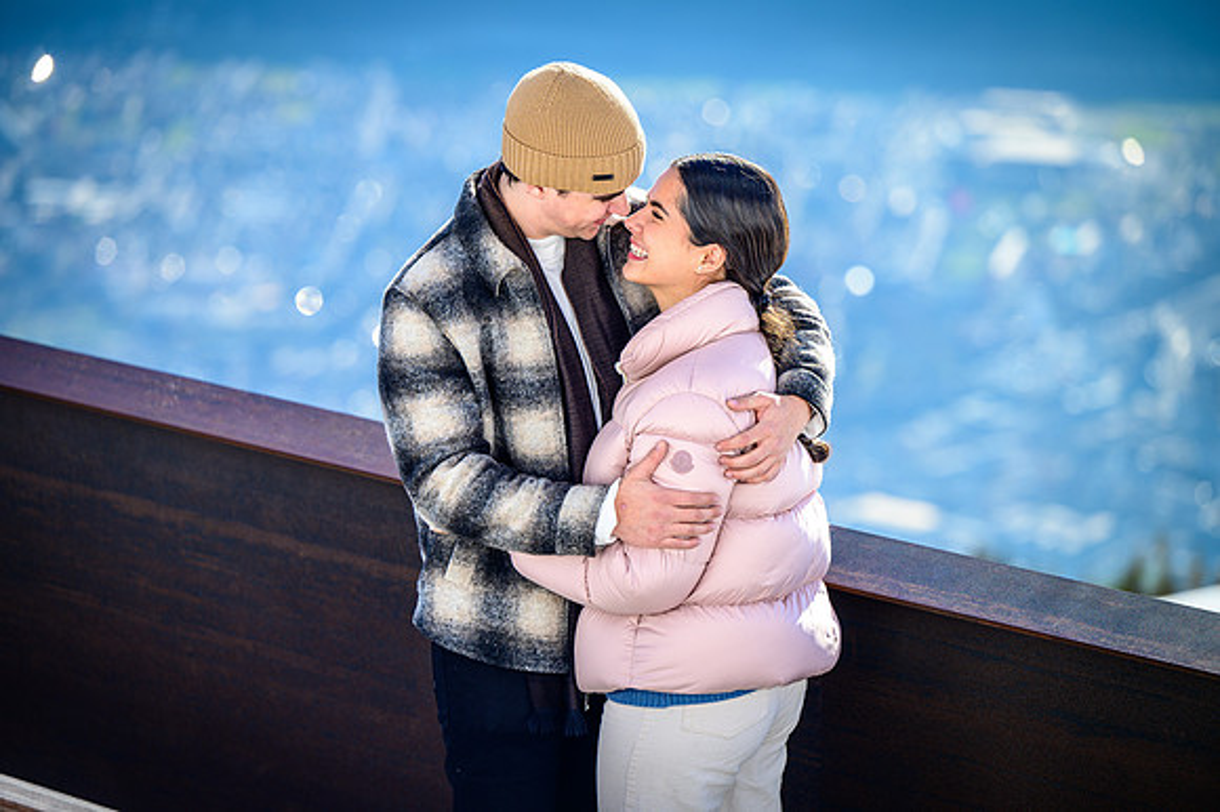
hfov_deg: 15.8
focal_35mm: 130
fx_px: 4403
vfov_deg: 10.5
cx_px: 610
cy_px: 406
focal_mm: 130
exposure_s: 1/800
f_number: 3.2
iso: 100
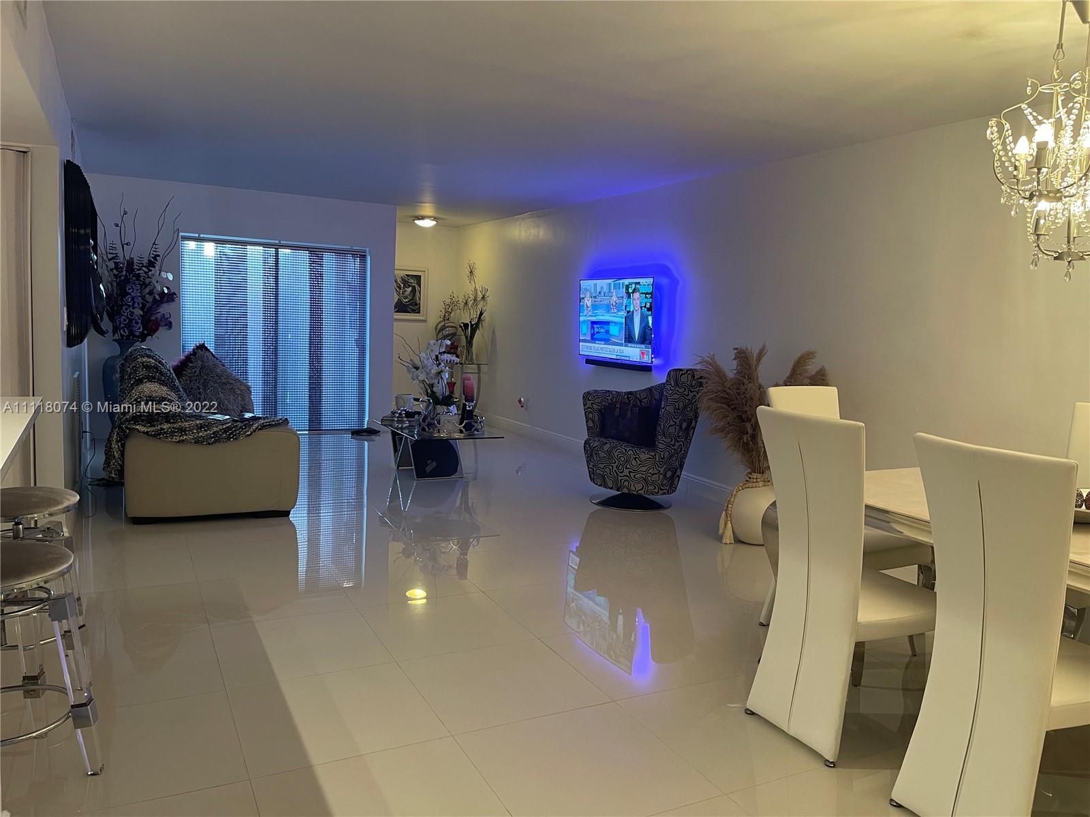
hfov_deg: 67.3
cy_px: 408
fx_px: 819
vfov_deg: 53.1
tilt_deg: -7.6
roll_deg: -2.1
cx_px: 545
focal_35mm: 26
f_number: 1.6
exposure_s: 1/60
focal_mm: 5.1
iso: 200
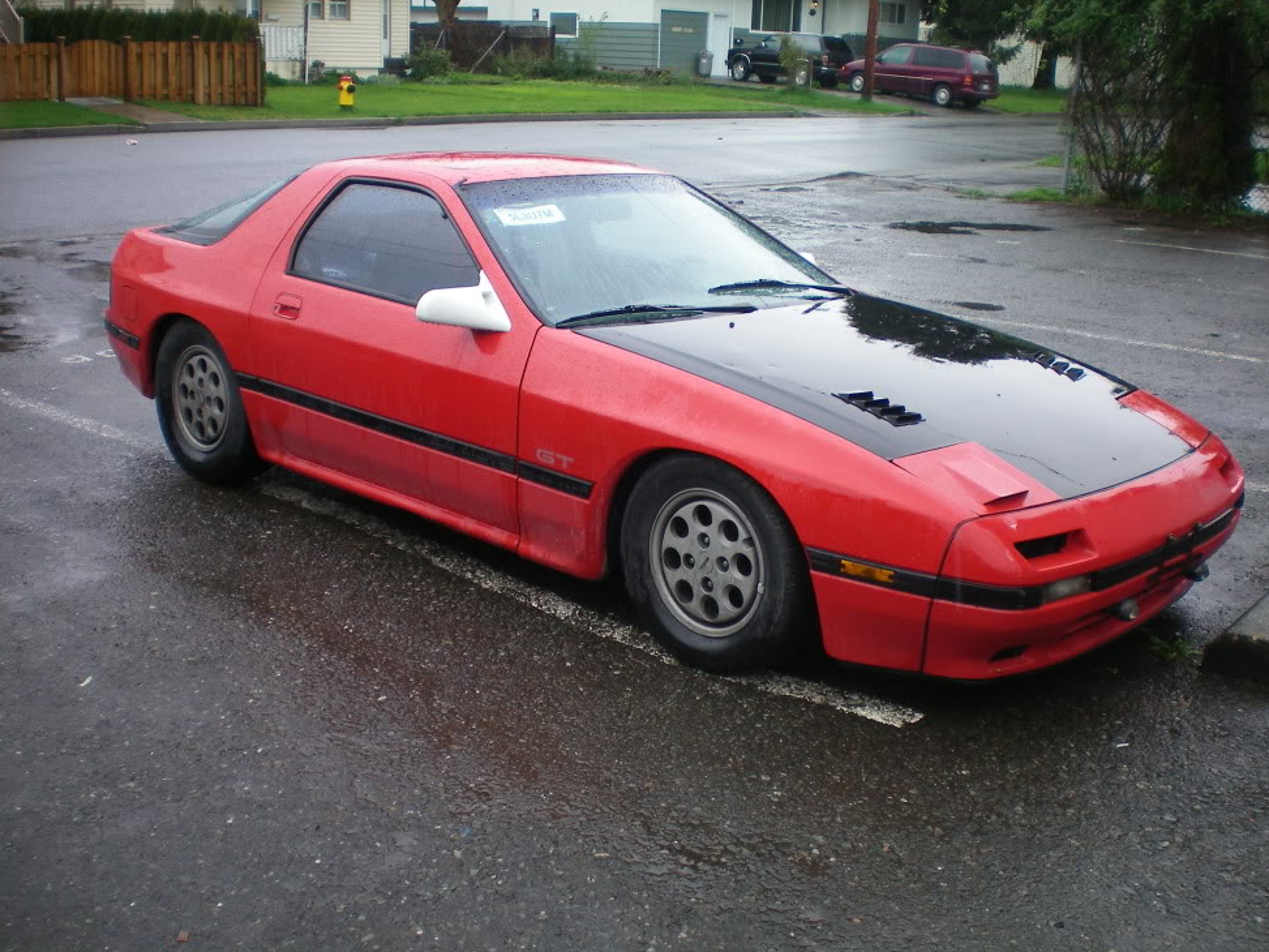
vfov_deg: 36.0
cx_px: 639
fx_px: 1467
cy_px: 467
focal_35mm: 40
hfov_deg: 46.8
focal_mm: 6.3
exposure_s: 1/250
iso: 64
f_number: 3.1
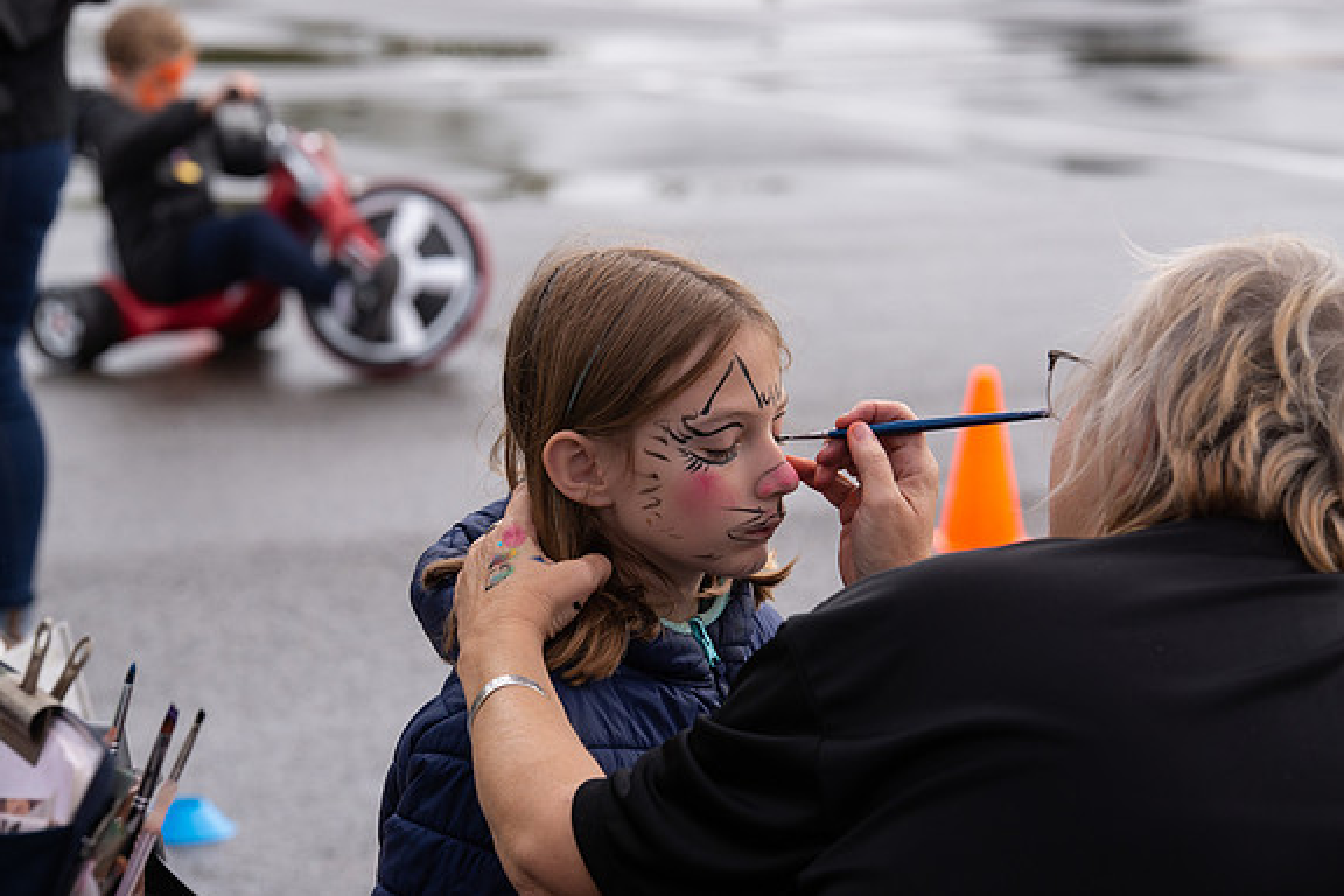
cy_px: 447
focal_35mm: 146
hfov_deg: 14.1
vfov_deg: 9.4
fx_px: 5450
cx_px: 670
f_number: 8
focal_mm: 145
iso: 400
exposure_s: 1/640
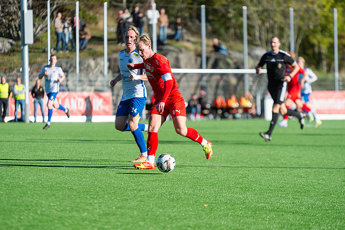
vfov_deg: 6.6
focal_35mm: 208
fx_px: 1996
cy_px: 115
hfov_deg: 9.9
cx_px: 172
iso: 140
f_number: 3.2
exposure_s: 1/1600
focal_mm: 200
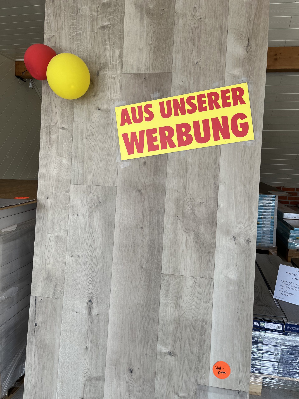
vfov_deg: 67.3
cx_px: 150
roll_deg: -1.9
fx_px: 299
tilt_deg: -9.5
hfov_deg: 53.1
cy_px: 200
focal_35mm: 26
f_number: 1.6
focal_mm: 5.1
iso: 50
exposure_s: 1/324
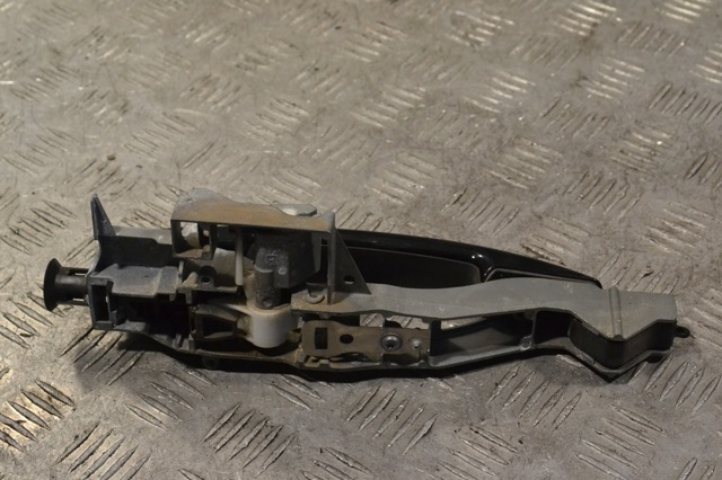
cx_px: 361
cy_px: 240
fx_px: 1353
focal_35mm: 68
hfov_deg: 29.9
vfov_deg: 20.1
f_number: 10
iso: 3200
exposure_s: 1/400
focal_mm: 45
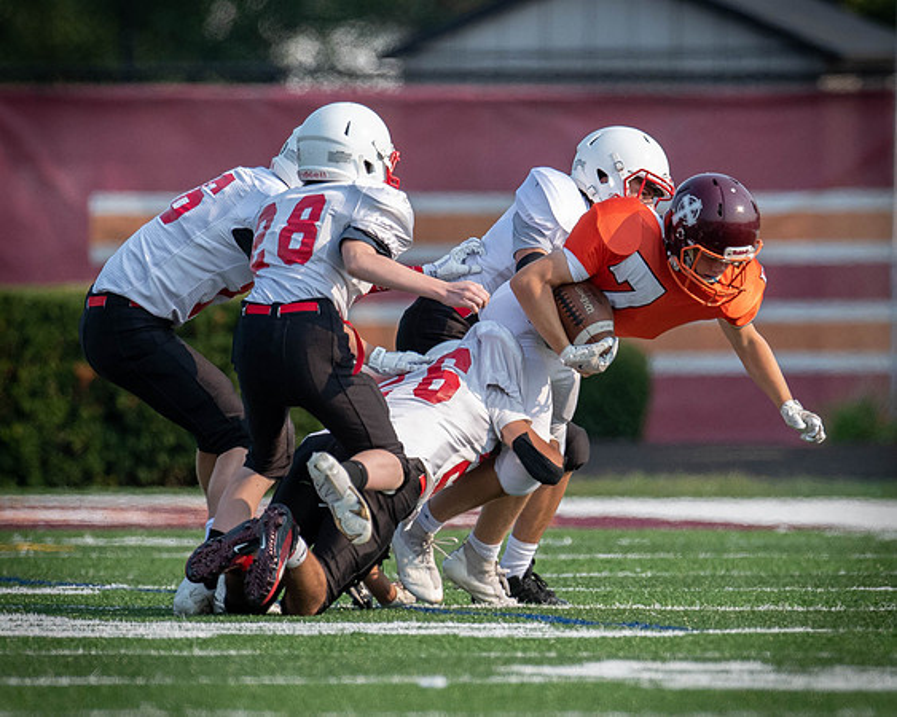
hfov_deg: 1.6
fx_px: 31844
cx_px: 612
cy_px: 359
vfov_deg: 1.3
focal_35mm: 1200
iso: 400
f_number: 4
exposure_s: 1/2500
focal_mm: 500
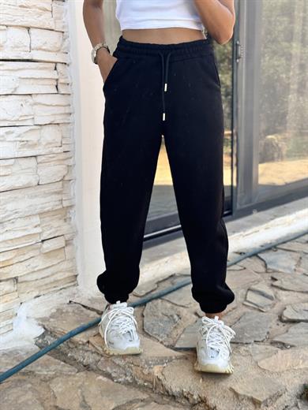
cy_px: 205
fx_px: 569
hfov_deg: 30.3
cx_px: 154
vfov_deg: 39.7
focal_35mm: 48
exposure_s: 1/461
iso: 64
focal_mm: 6.76
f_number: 1.78
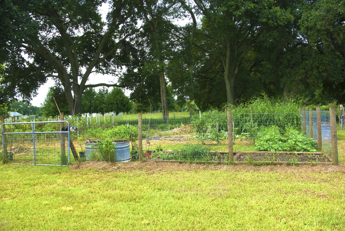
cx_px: 172
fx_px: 326
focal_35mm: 34
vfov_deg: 39.0
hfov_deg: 55.7
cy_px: 116
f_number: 6.7
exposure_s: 1/180
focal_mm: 23
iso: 200
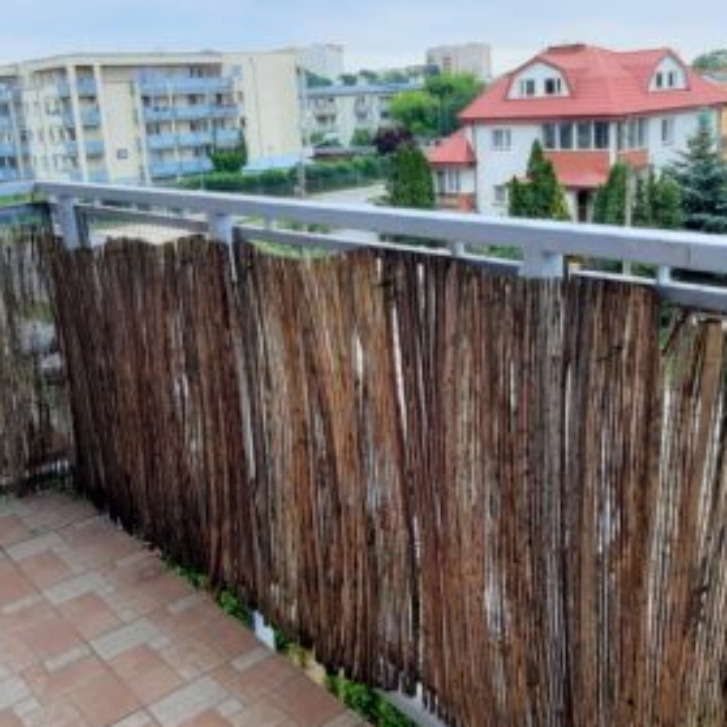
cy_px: 255
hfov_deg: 49.6
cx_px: 409
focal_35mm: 33
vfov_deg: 49.1
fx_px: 784
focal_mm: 1.74
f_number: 2.2
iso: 40
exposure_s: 1/100
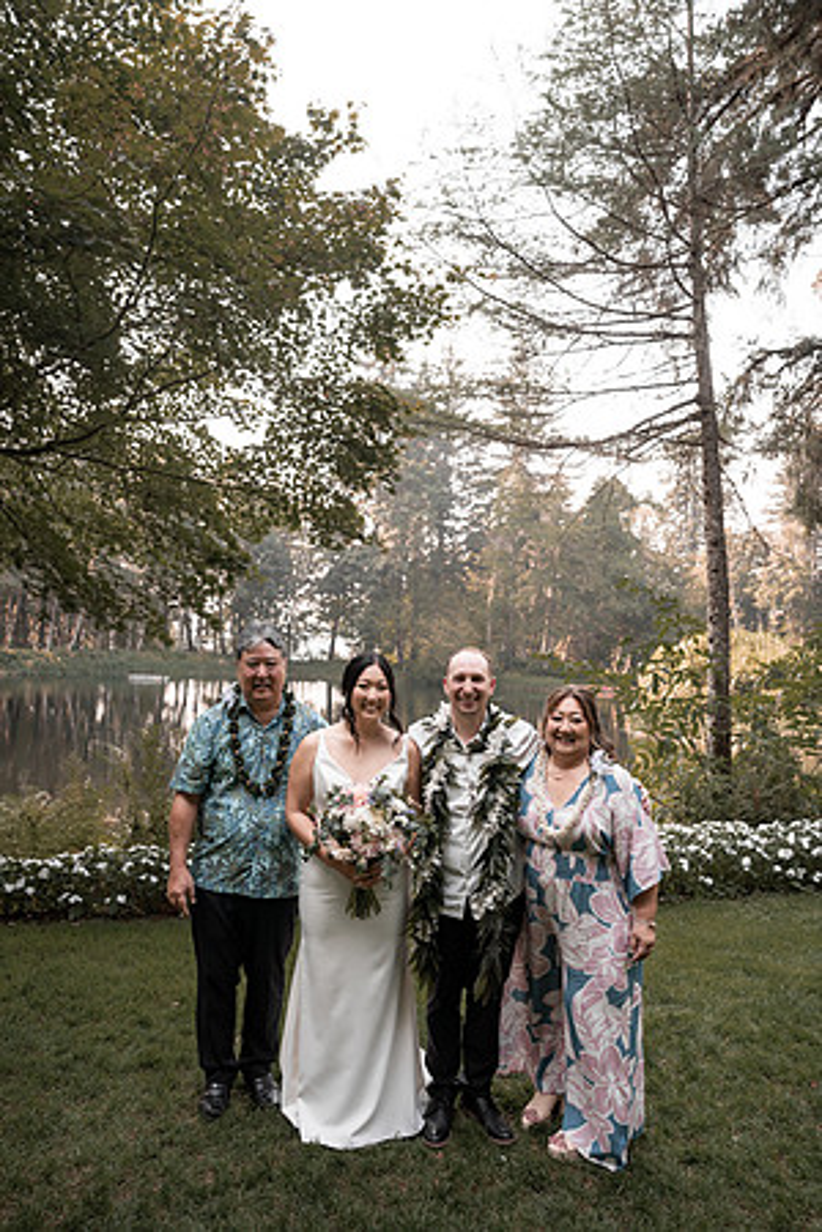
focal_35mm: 24
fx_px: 822
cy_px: 616
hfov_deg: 53.1
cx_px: 411
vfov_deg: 73.7
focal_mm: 24
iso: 200
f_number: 3.5
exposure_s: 1/320
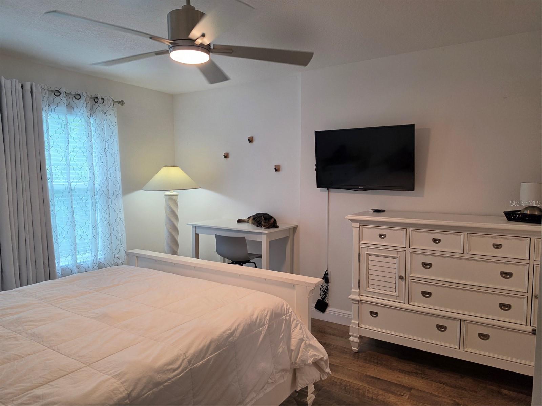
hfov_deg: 73.9
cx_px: 271
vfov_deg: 58.9
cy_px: 203
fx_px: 360
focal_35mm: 23
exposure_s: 1/120
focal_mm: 6.5
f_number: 1.4
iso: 64
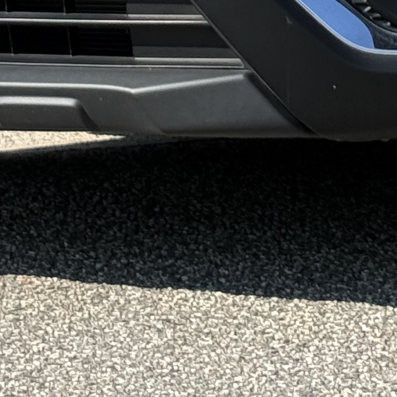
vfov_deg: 7.0
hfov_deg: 7.2
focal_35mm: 241
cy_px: -380
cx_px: 383
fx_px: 3127
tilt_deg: +1.9
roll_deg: +0.3
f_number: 1.78
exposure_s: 1/2865
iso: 100
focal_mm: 6.76
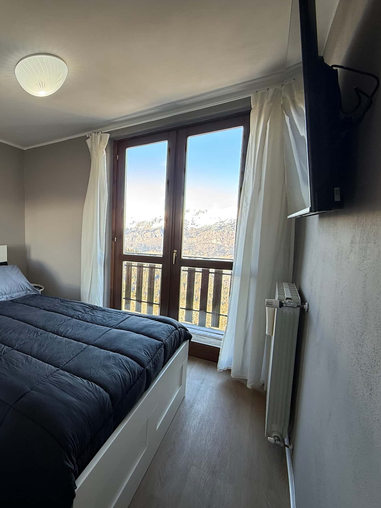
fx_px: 279
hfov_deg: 58.8
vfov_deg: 84.7
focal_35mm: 19
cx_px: 40
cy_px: 256
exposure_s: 1/99
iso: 125
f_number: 2.2
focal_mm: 2.22
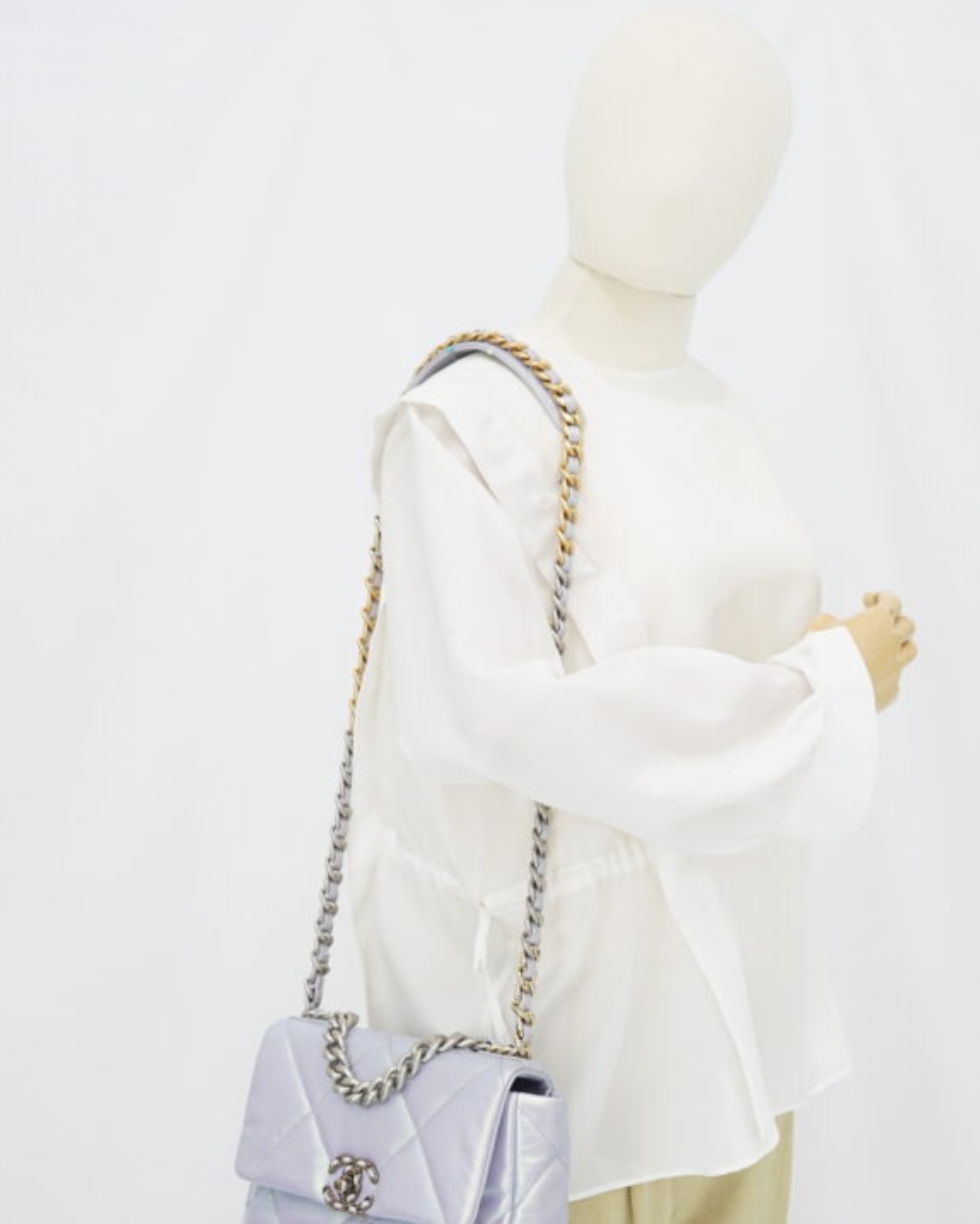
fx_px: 2428
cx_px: 576
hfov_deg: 22.8
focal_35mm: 67
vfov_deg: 28.1
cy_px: 802
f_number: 6.3
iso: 640
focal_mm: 50
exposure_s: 1/8
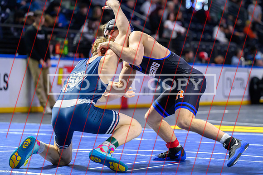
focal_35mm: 131
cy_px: 93
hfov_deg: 15.6
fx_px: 960
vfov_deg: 10.4
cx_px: 149
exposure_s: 1/640
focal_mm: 115
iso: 6400
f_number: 2.8
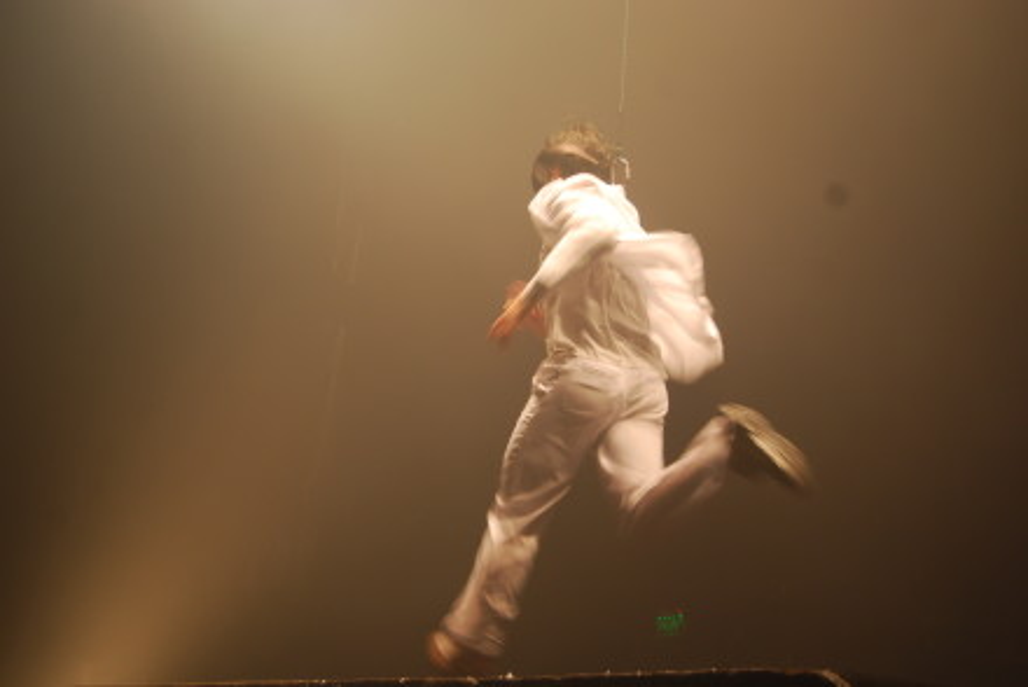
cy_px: 344
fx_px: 1372
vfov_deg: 28.1
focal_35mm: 48
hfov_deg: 41.1
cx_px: 514
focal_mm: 32
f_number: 4.5
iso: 200
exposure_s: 1/50
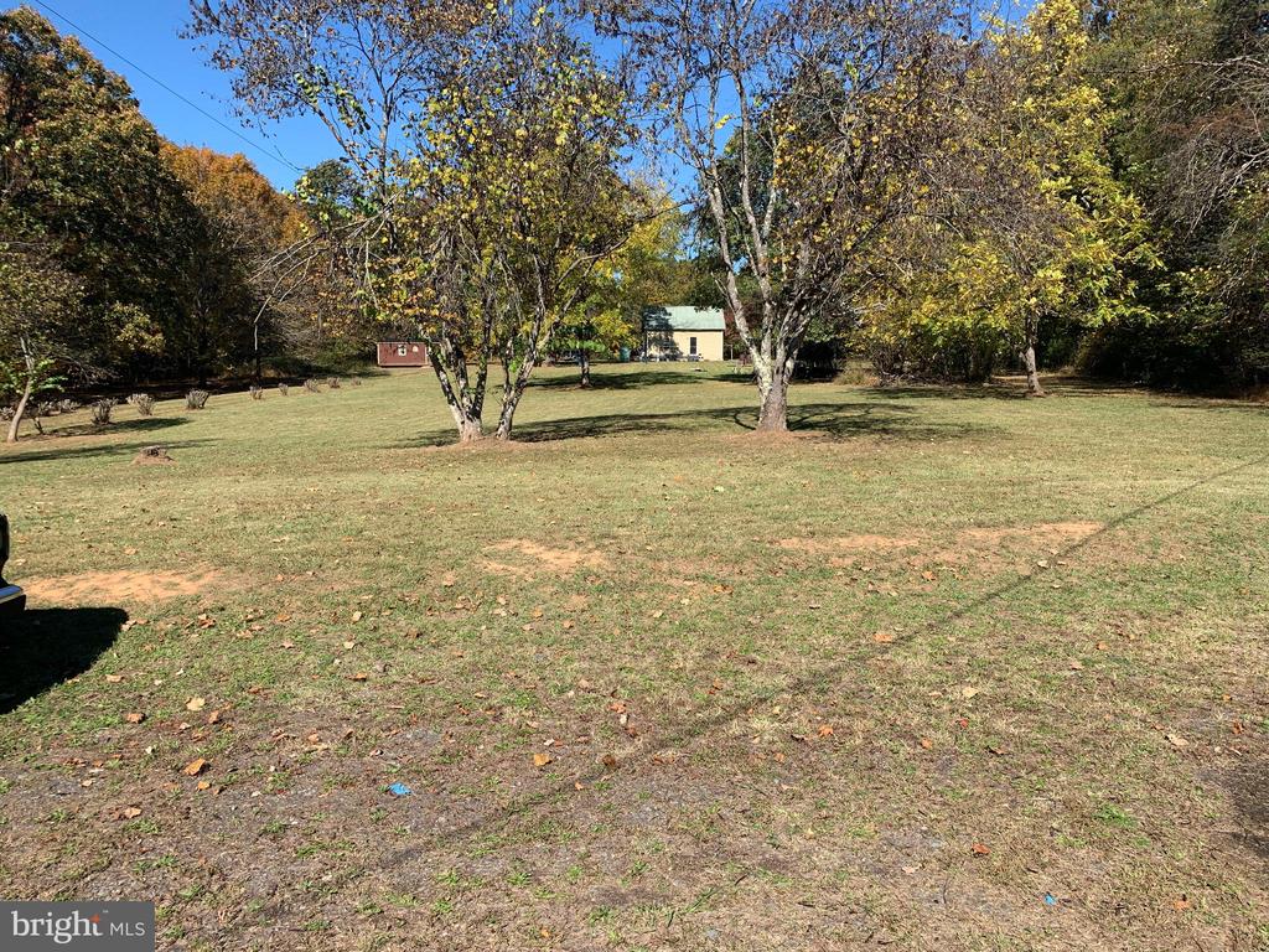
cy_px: 476
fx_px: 953
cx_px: 634
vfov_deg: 53.1
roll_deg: -0.3
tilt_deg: -4.4
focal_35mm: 26
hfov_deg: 67.3
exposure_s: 1/1585
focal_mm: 4.25
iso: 25
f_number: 1.8
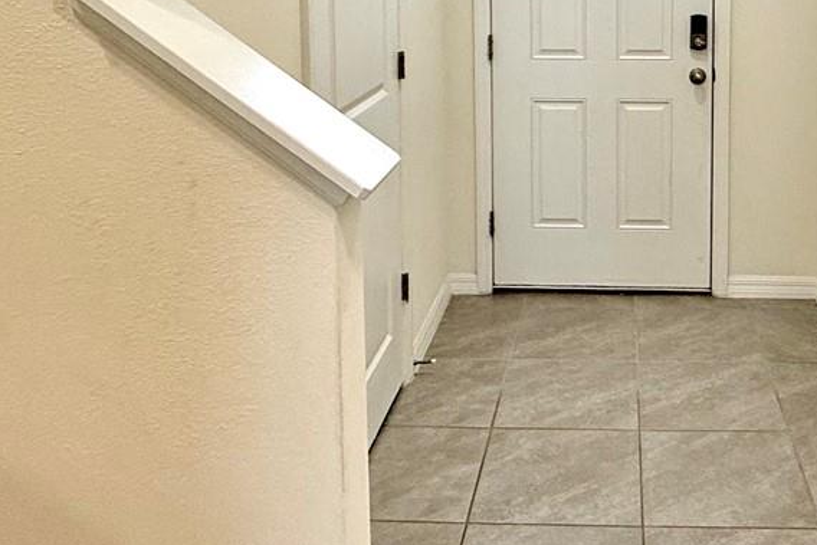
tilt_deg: +0.3
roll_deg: +0.2
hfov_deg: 46.0
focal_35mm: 41
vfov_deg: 30.3
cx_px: 597
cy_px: -1
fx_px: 931
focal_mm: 2.22
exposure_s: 1/120
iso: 125
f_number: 2.2
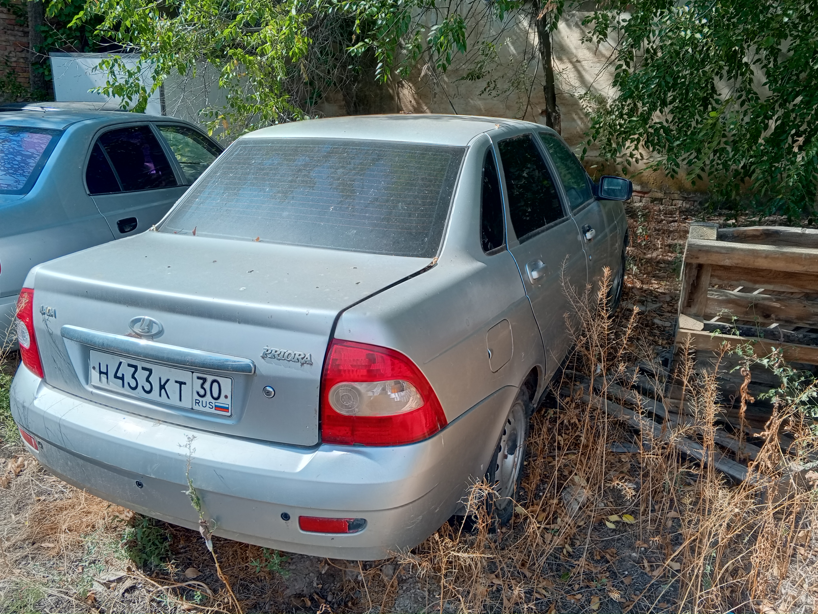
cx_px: 409
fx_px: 638
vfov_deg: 51.4
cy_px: 307
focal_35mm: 27
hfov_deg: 65.3
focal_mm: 4.09
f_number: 1.6
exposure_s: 1/432
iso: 59
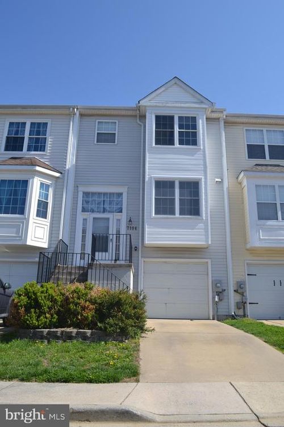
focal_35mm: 27
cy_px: 214
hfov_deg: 47.9
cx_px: 142
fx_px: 319
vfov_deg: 67.4
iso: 100
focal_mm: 18
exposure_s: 1/250
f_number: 8
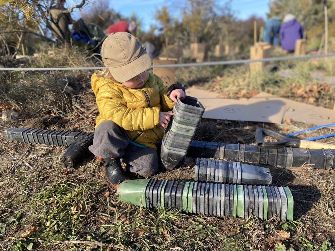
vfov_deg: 53.1
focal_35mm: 26
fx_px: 252
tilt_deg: -15.5
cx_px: 168
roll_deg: +2.5
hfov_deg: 67.3
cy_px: 126
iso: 32
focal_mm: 4.25
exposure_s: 1/742
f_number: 1.8
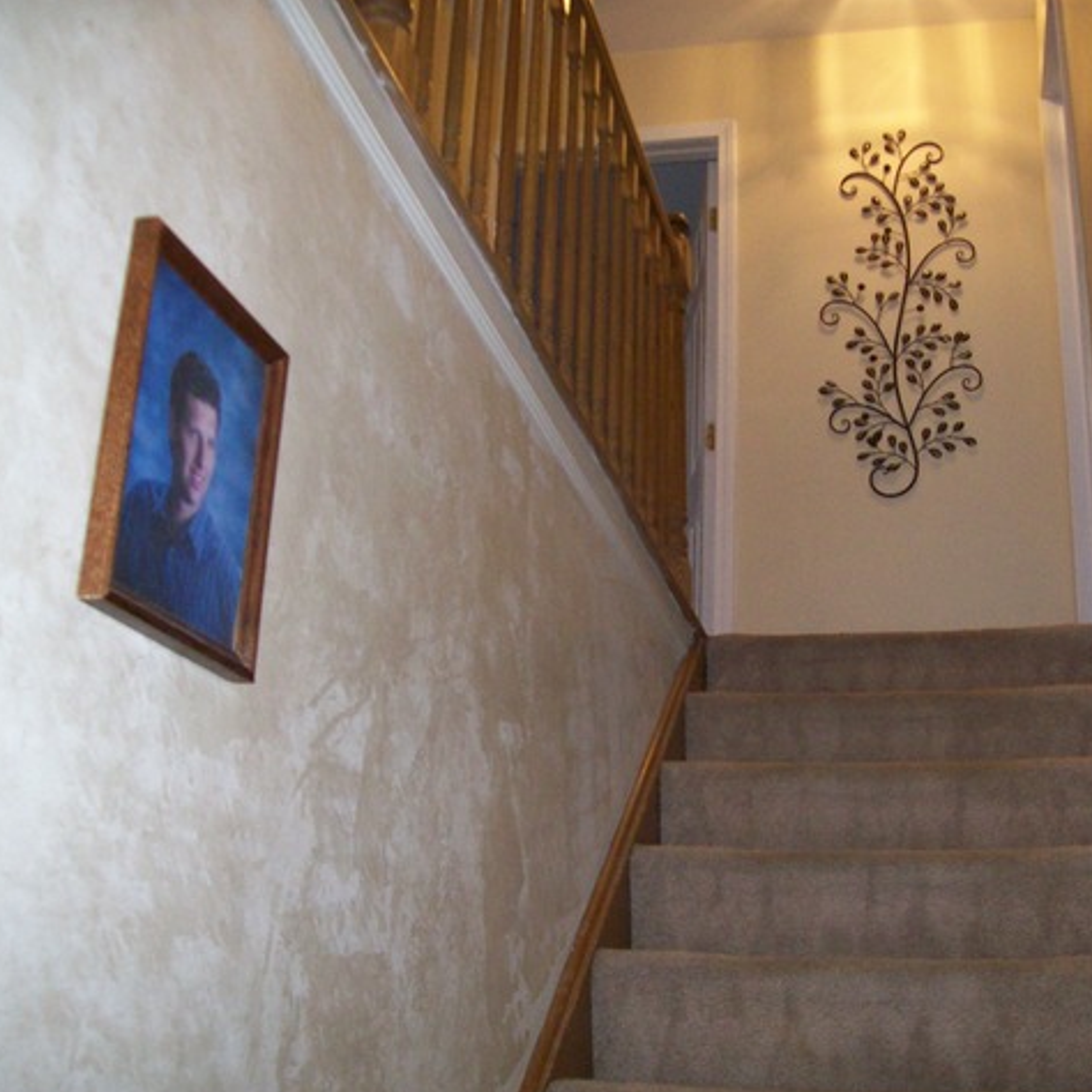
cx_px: 650
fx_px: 1535
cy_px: 548
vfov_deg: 39.2
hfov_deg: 39.0
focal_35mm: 43
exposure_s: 1/64
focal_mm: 6
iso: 200
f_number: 2.7
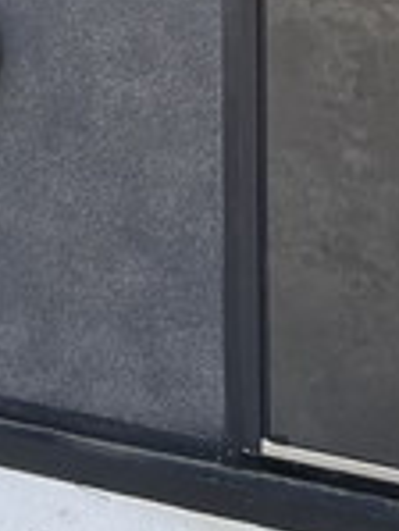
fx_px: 1151
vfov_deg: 17.9
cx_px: 68
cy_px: -535
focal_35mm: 75
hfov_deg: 19.4
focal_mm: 1.55
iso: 25
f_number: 2.4
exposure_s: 1/99
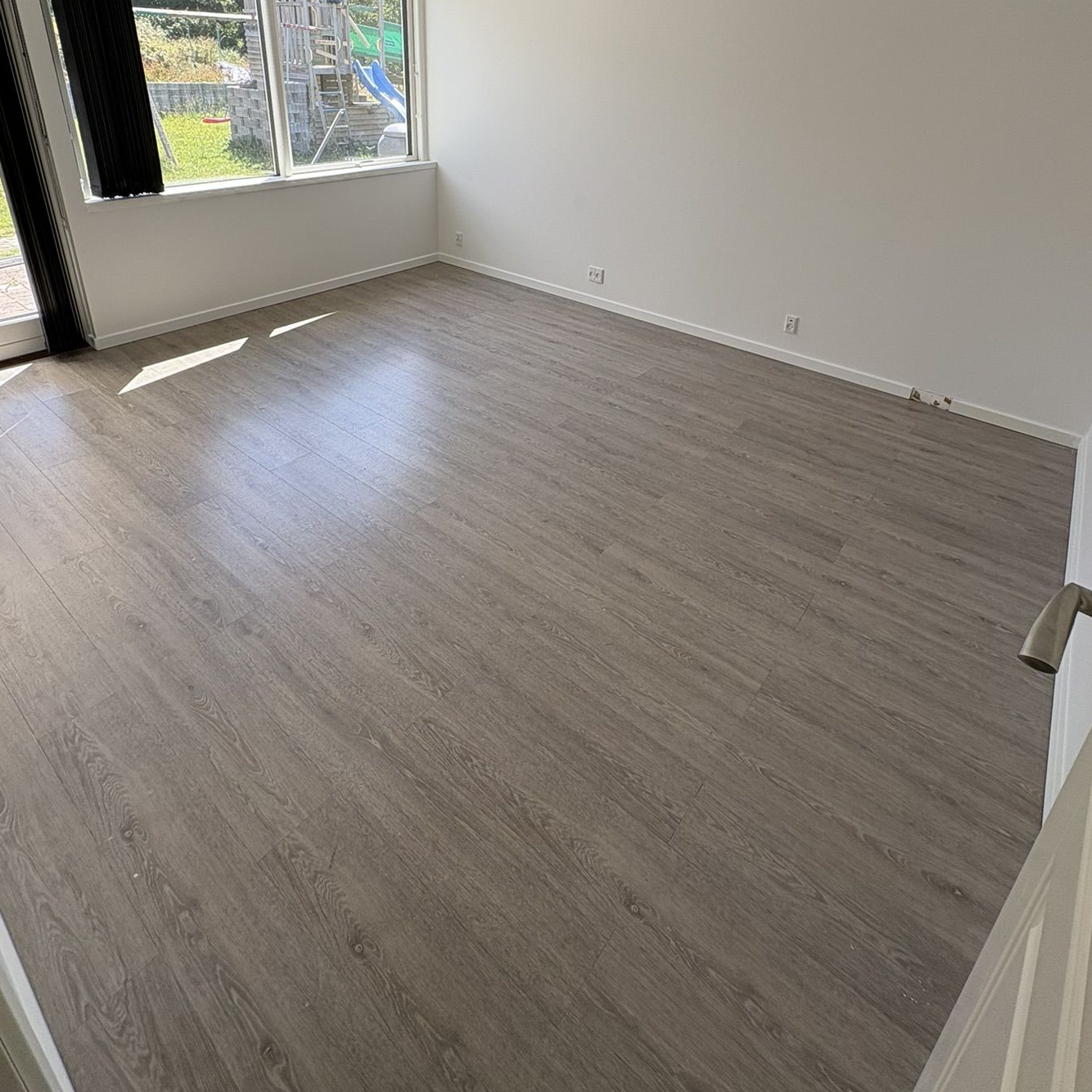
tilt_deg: -22.0
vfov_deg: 74.5
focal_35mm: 19
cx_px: 548
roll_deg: -2.4
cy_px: 338
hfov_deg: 77.7
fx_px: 678
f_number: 2.2
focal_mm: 2.22
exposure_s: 1/171
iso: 40
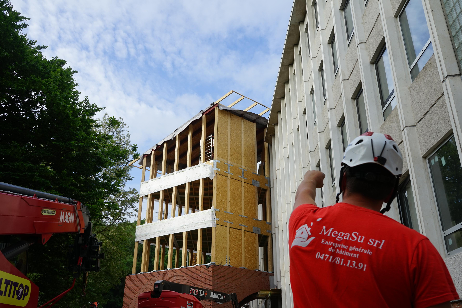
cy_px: 154
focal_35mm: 32
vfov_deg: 41.1
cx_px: 231
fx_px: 411
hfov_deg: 58.7
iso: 100
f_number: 10
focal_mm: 32
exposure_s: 1/100
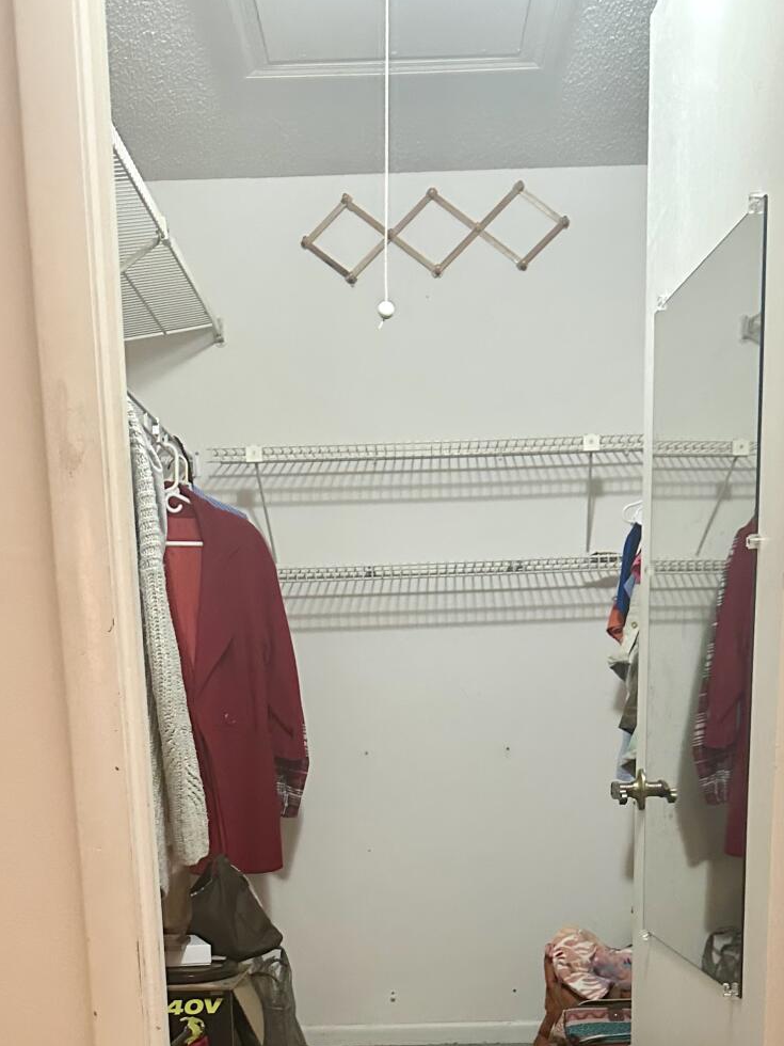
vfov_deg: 35.7
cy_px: 1005
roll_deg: +2.2
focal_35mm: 49
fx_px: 1480
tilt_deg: -12.1
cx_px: 423
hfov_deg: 29.7
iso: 640
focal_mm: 6.86
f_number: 1.78
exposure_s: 1/60
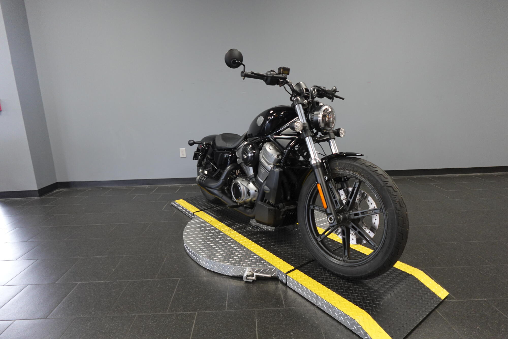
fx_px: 282
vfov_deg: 61.9
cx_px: 254
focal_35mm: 20
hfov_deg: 84.0
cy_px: 170
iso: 640
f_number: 2
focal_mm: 7.6
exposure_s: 1/80
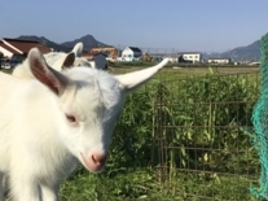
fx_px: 418
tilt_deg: -10.2
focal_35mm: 54
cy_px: 154
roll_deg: +0.4
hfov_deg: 34.0
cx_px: 38
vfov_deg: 26.6
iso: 25
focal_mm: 3.3
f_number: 2.4
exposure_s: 1/2262
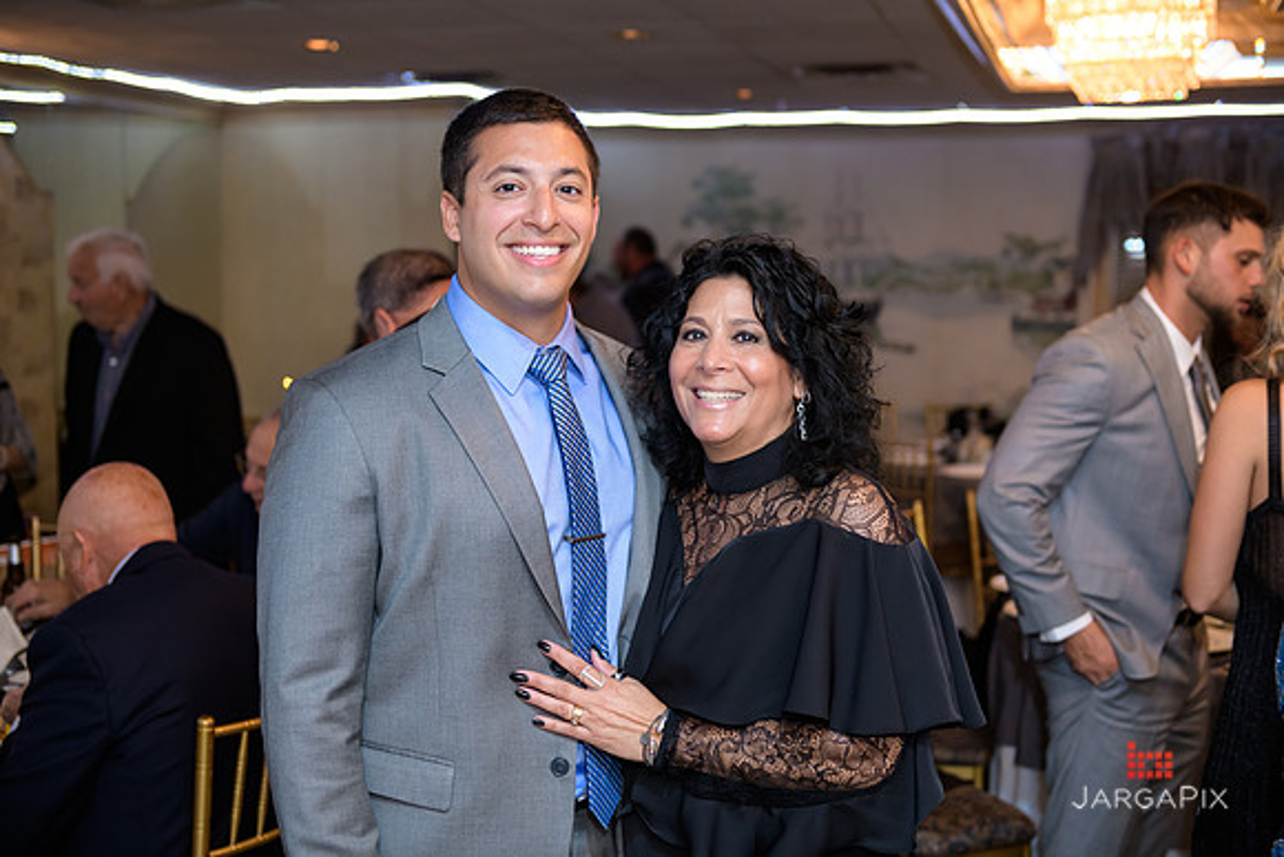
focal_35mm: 48
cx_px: 642
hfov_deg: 41.1
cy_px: 428
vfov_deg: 28.1
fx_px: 1712
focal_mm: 48
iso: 800
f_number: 3.2
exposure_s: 1/100
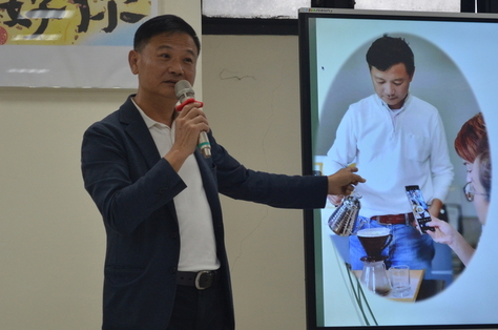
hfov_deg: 16.8
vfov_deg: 11.2
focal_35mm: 122
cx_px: 189
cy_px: 151
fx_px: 1681
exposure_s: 1/80
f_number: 5.6
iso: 400
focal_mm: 55
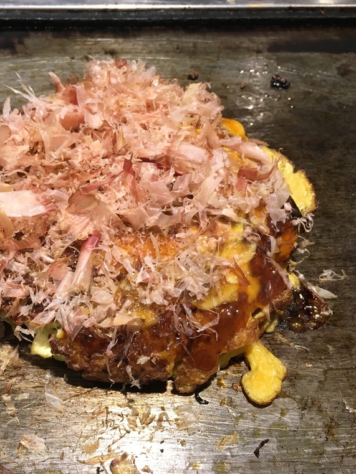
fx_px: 535
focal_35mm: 39
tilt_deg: -50.1
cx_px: 122
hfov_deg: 36.5
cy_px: 239
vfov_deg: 47.9
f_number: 2.2
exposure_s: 1/30
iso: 40
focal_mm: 4.15
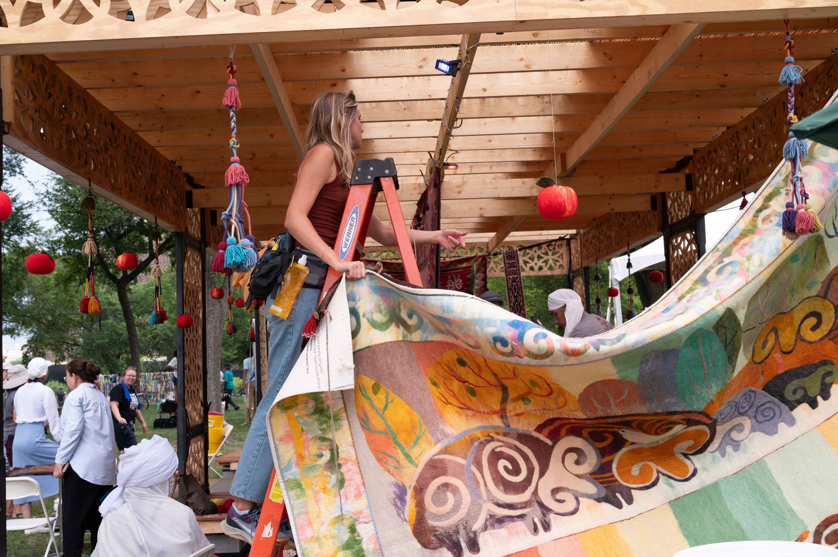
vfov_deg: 31.1
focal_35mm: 43
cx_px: 419
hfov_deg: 45.5
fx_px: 1000
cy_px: 278
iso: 640
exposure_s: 1/400
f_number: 8
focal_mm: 43
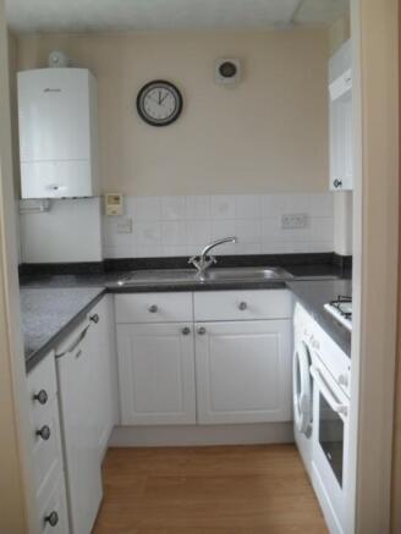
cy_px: 267
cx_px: 200
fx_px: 540
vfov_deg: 52.6
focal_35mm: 35
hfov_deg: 40.7
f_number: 2.8
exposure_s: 1/60
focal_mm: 6.2
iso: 100
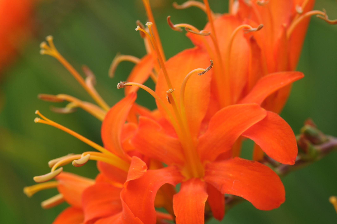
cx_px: 168
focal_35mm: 158
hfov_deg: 13.1
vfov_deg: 8.7
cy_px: 112
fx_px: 1472
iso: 200
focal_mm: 105
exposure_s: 1/200
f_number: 8
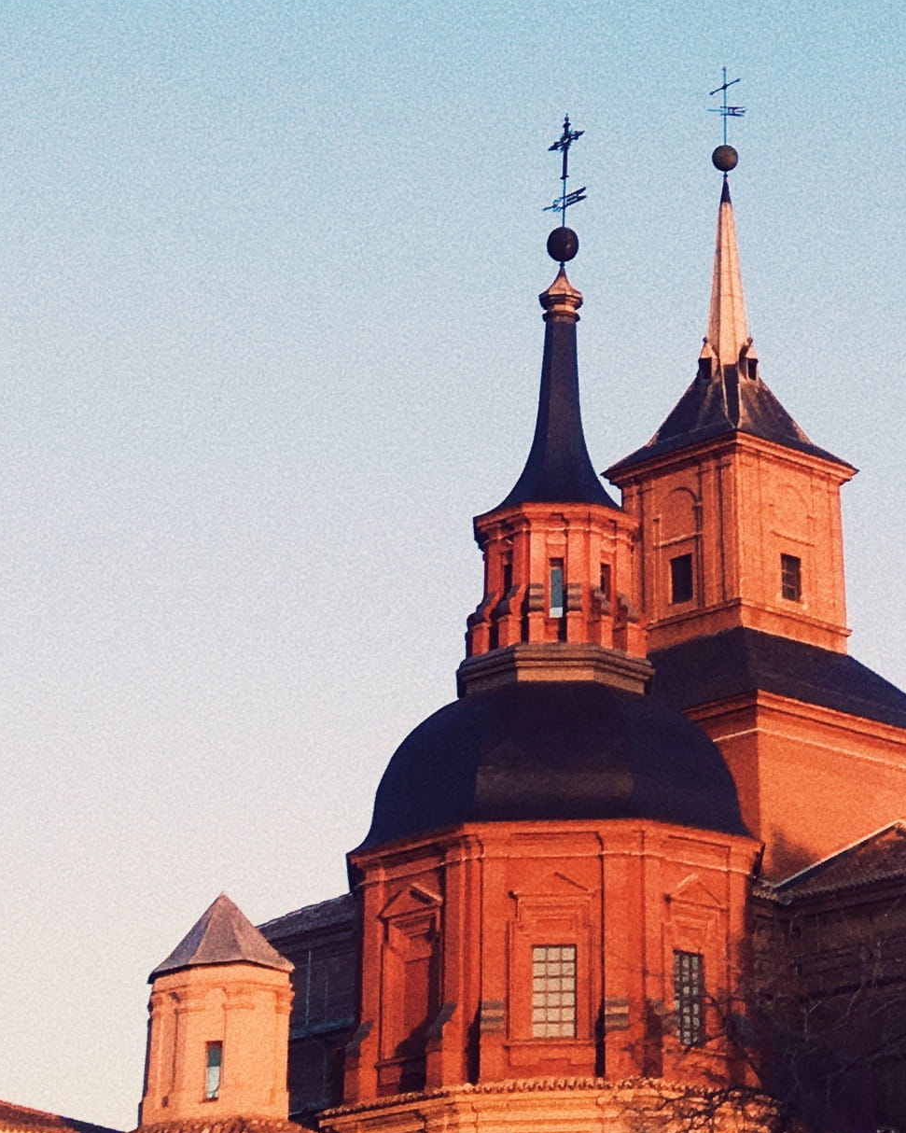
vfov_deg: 18.7
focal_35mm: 94
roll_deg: +2.7
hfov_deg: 16.3
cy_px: -400
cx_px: 705
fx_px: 3151
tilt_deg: +32.7
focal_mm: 4.15
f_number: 2.2
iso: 25
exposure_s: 1/273
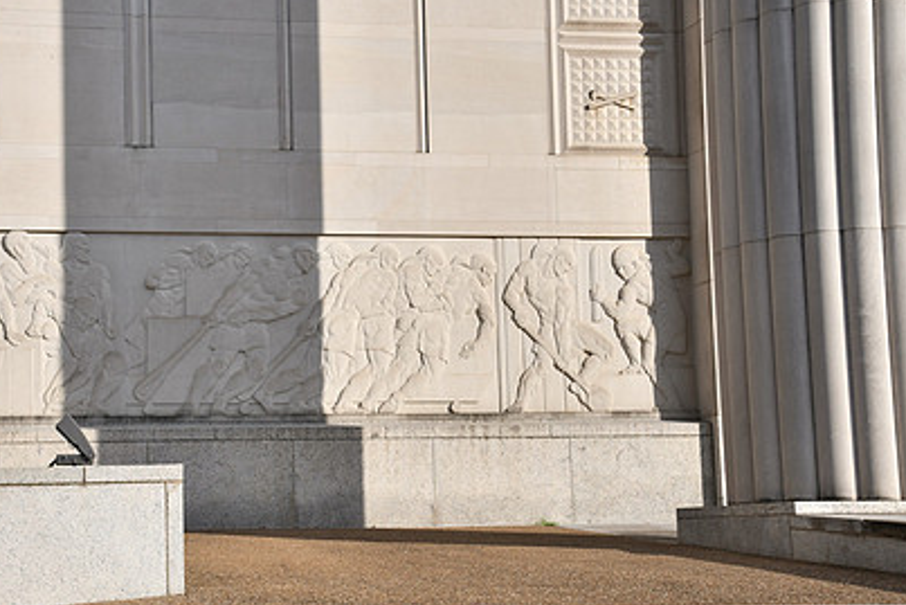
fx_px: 1737
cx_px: 277
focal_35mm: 69
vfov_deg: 19.7
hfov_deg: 29.0
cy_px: 336
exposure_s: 1/320
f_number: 9
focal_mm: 32
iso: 100
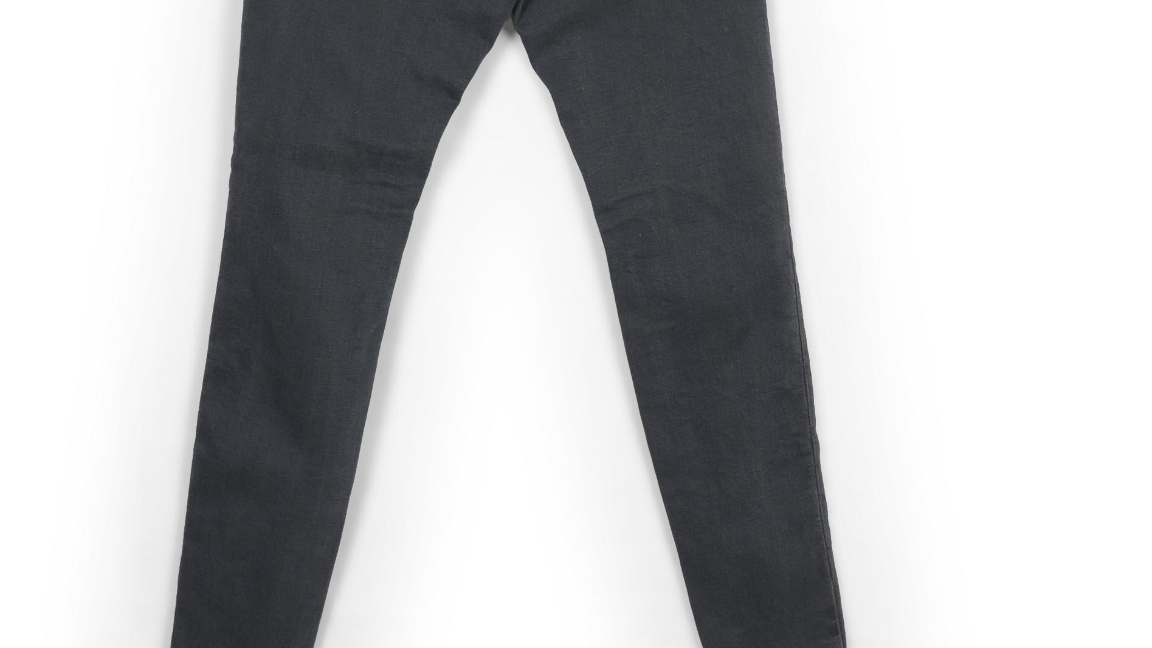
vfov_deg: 14.4
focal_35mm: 84
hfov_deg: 25.3
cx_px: 506
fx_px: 2566
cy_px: 183
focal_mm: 38
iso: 100
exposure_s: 1/125
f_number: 13
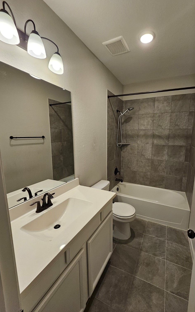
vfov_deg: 105.3
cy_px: 156
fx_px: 119
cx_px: 116
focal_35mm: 14
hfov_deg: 77.9
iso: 100
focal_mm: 1.74
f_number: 2.2
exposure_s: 1/60
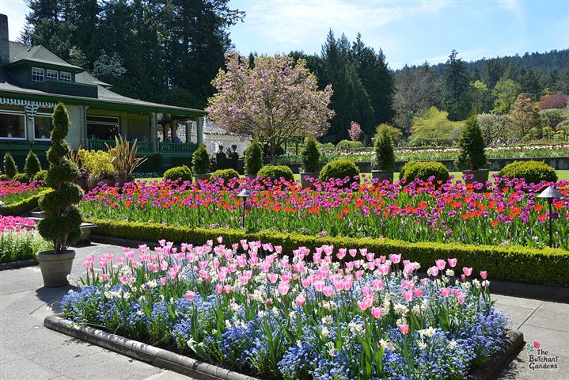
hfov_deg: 58.7
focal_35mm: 32
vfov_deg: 41.2
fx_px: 506
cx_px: 284
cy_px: 190
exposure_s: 1/125
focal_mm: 32
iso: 200
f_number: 9.5
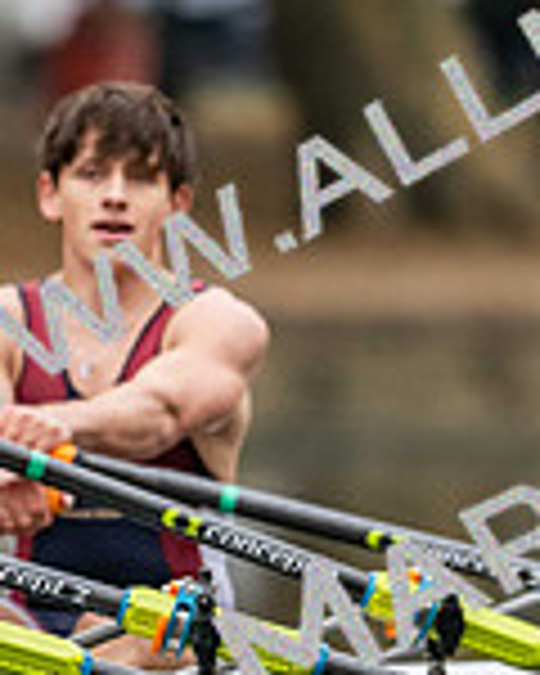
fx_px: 28947
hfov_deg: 1.1
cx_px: -459
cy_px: 524
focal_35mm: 1449
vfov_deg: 1.3
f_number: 4.5
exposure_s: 1/2500
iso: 2200
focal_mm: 400
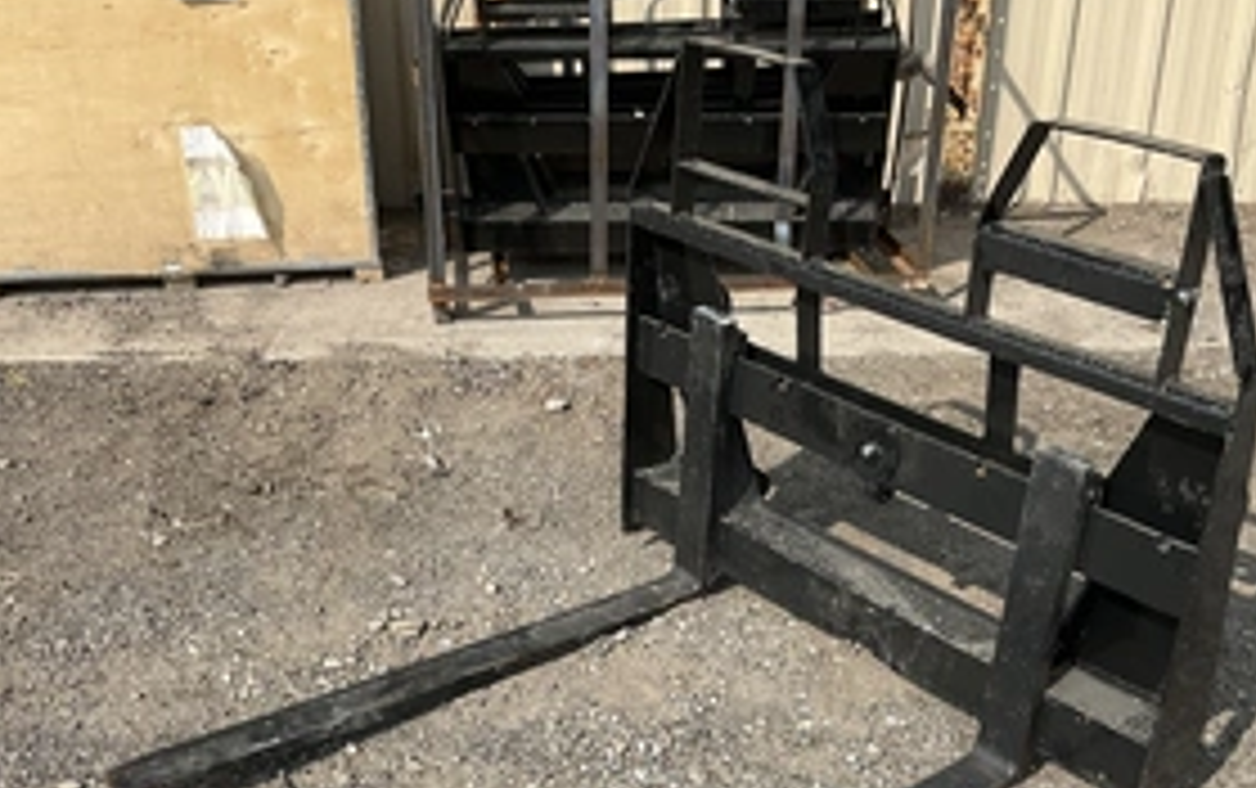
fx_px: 1508
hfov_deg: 45.2
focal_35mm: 44
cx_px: 680
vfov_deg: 28.7
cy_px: 612
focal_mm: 3
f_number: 1.8
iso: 25
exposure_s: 1/1412
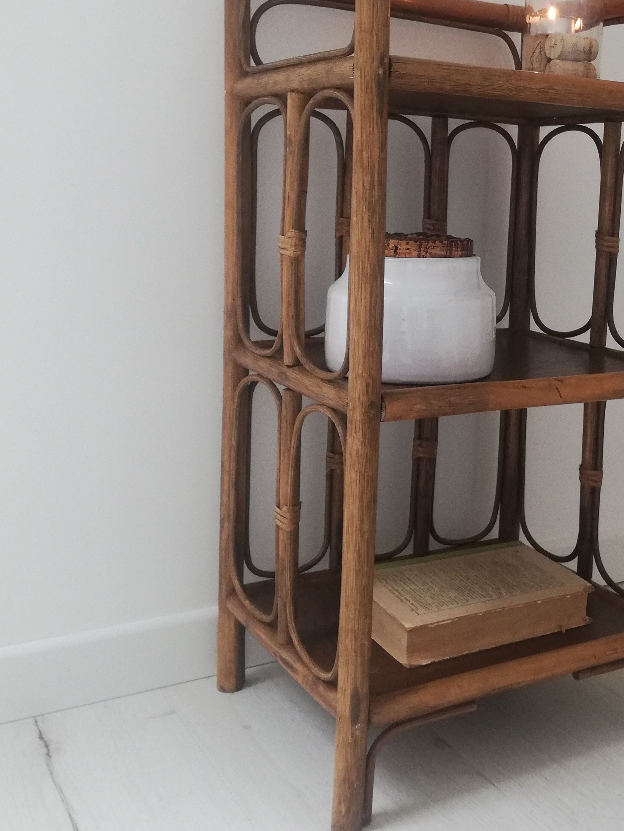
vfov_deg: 43.6
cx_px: 483
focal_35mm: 43
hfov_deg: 32.8
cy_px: 329
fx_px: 1033
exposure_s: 1/33.3
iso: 160
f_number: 2.2
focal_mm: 3.81
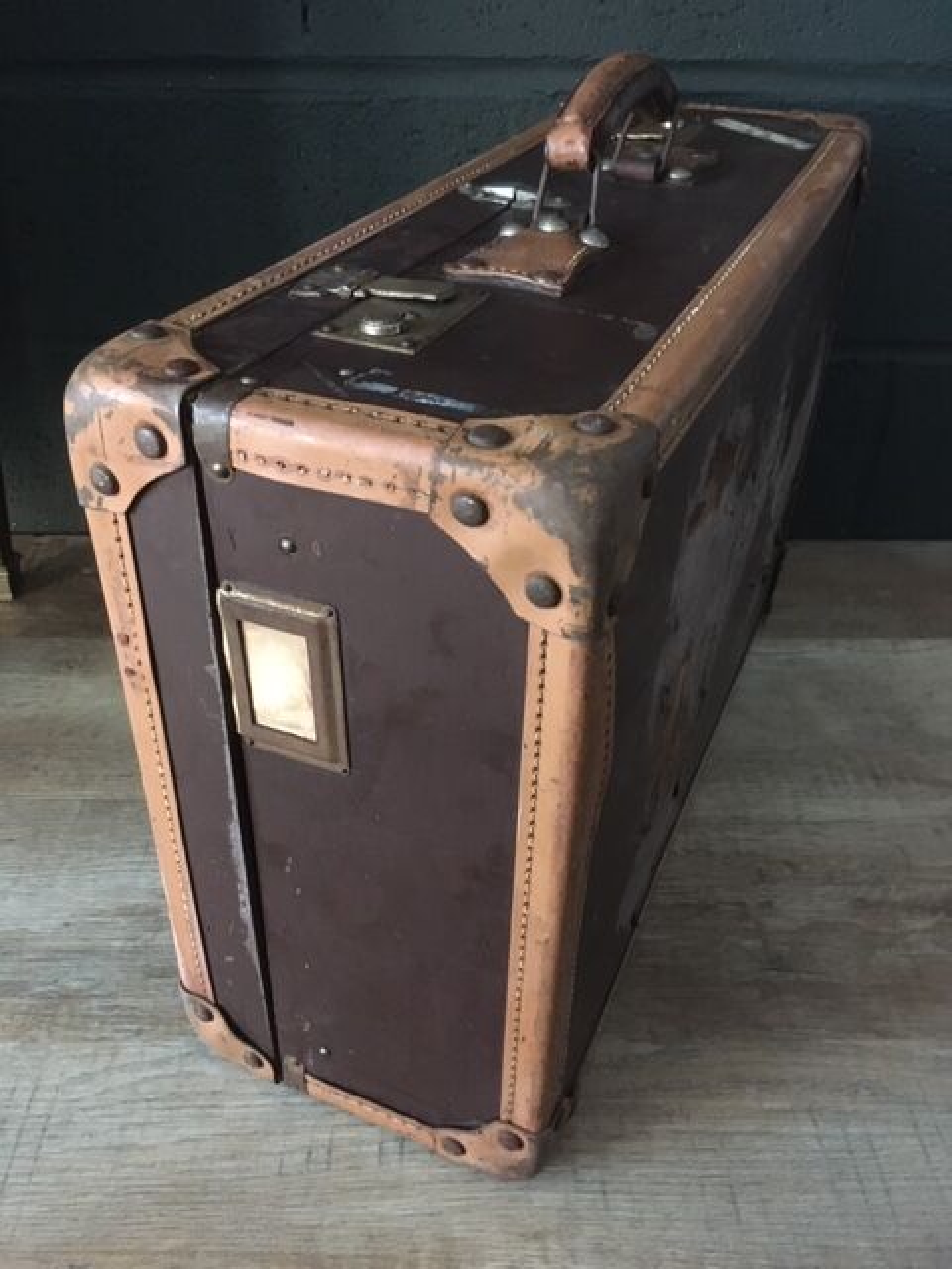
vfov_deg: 61.7
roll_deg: -1.6
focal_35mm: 29
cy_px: 634
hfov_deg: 48.2
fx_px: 1063
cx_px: 476
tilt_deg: -36.7
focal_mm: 4.15
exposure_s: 1/17
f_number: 2.2
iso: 400
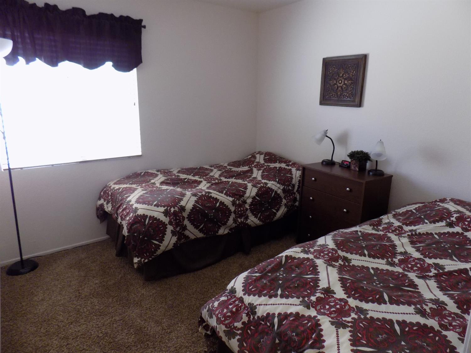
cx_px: 236
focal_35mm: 23
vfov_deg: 58.9
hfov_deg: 73.9
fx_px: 313
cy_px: 176
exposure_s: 1/30
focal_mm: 4
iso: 220
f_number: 3.1
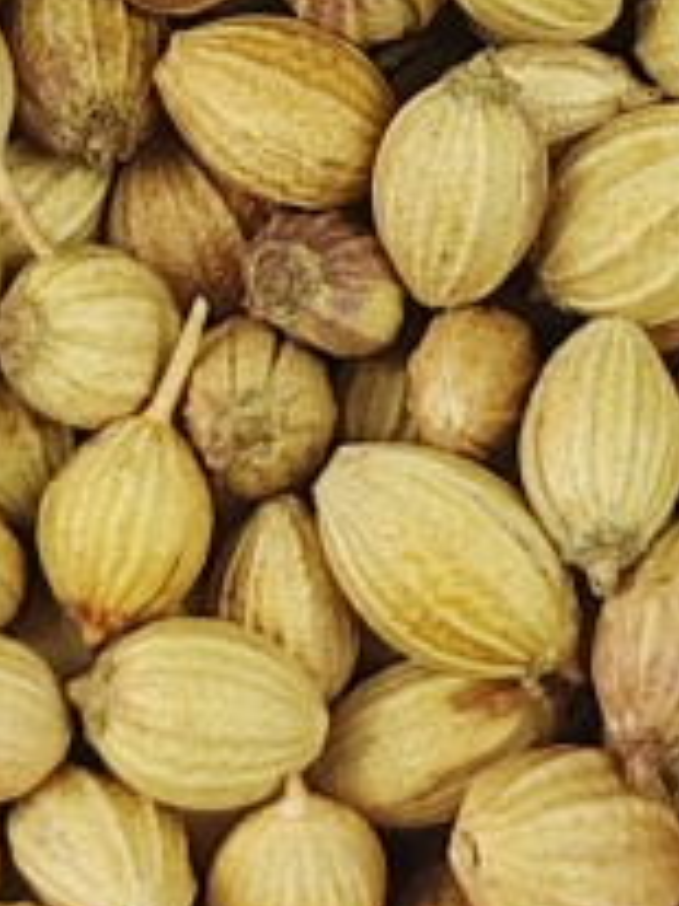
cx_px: 333
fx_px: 4582
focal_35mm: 175
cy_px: -195
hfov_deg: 8.5
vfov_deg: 11.1
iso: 400
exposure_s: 1/100
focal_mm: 6.14
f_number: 1.8
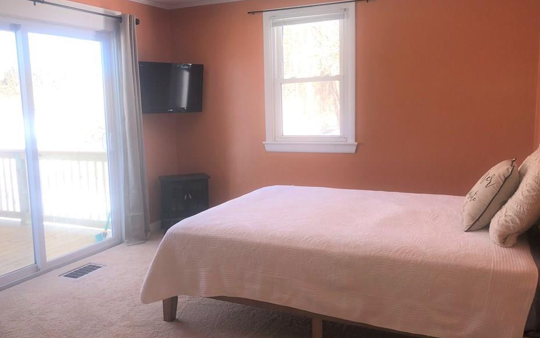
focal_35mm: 34
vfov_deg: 37.3
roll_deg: +0.6
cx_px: 261
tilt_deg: -8.5
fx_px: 500
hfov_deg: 56.7
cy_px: 176
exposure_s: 1/120
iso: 25
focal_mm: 3.99
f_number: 1.8
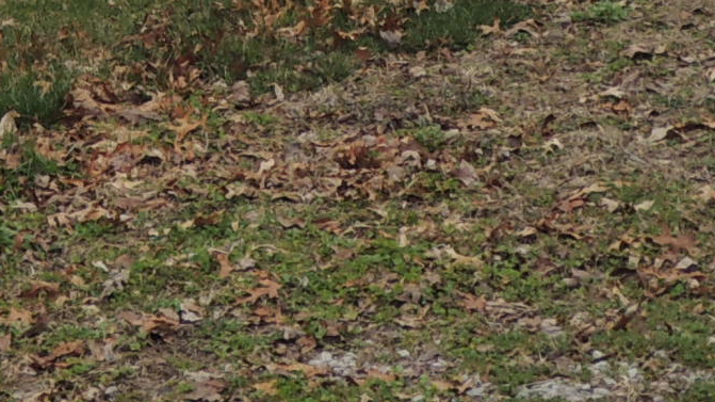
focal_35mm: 151
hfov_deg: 13.9
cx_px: -69
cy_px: -508
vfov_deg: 7.6
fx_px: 2862
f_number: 3
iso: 100
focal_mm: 5.5
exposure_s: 1/500
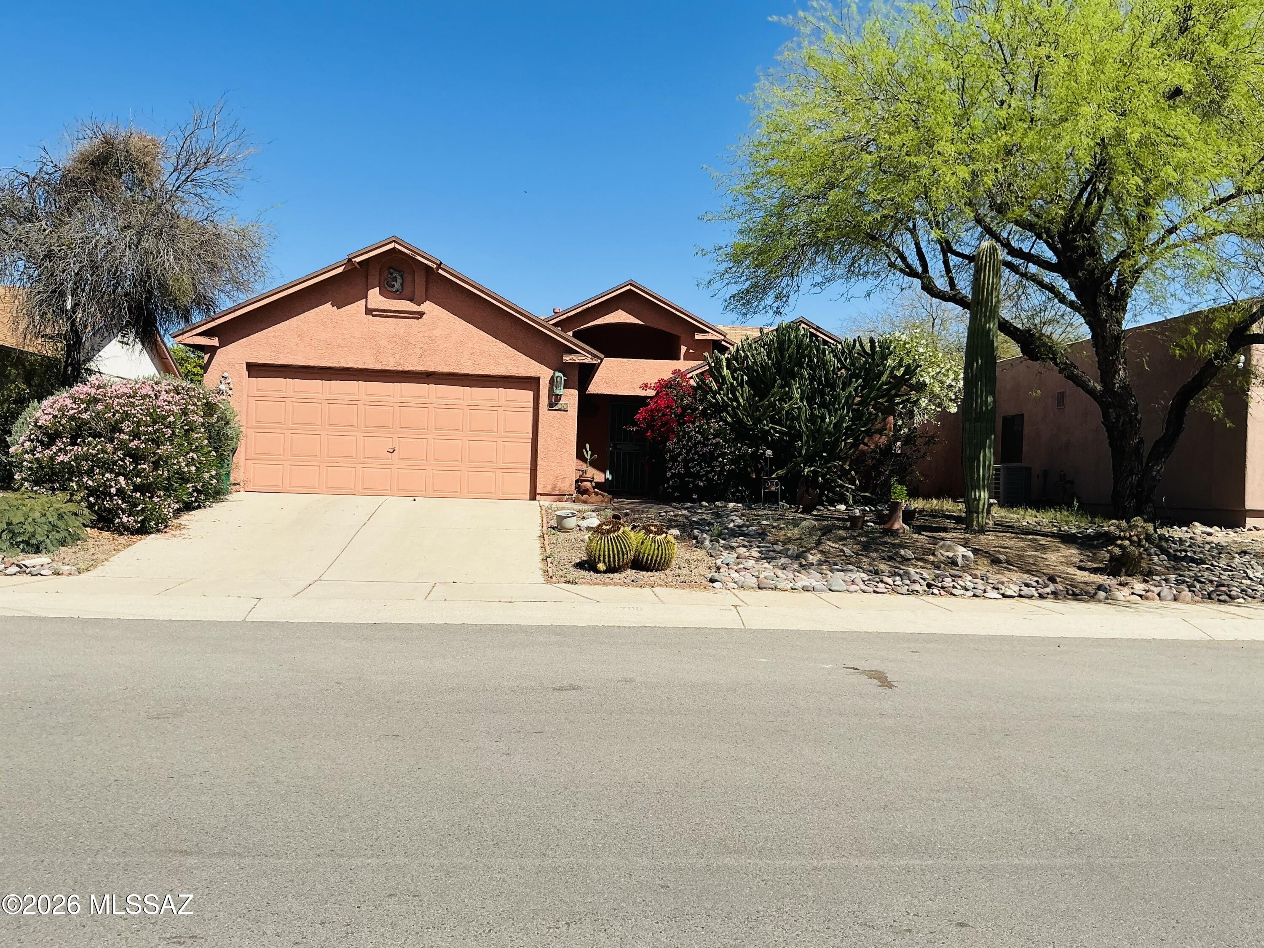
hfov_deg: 61.7
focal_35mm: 29
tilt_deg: -0.3
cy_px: 474
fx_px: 1059
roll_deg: -1.3
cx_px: 632
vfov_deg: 48.2
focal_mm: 3
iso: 25
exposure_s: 1/2320
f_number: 1.8
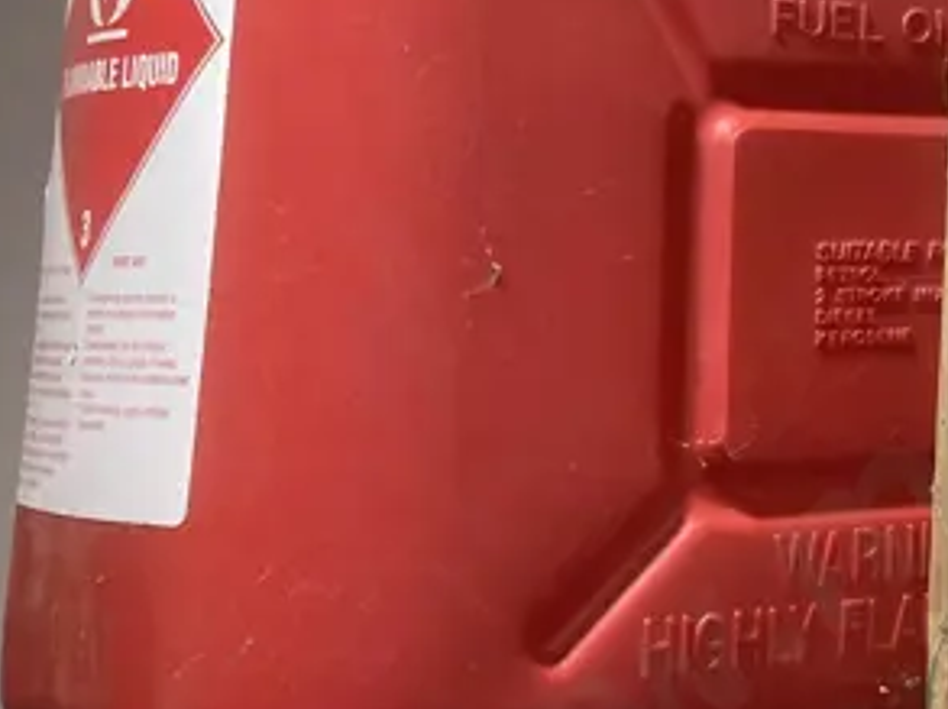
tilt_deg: +9.2
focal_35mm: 98
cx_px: 1627
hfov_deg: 17.0
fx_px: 2681
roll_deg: -0.5
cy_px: -36
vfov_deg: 14.8
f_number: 1.8
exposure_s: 1/50
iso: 64
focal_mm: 3.99
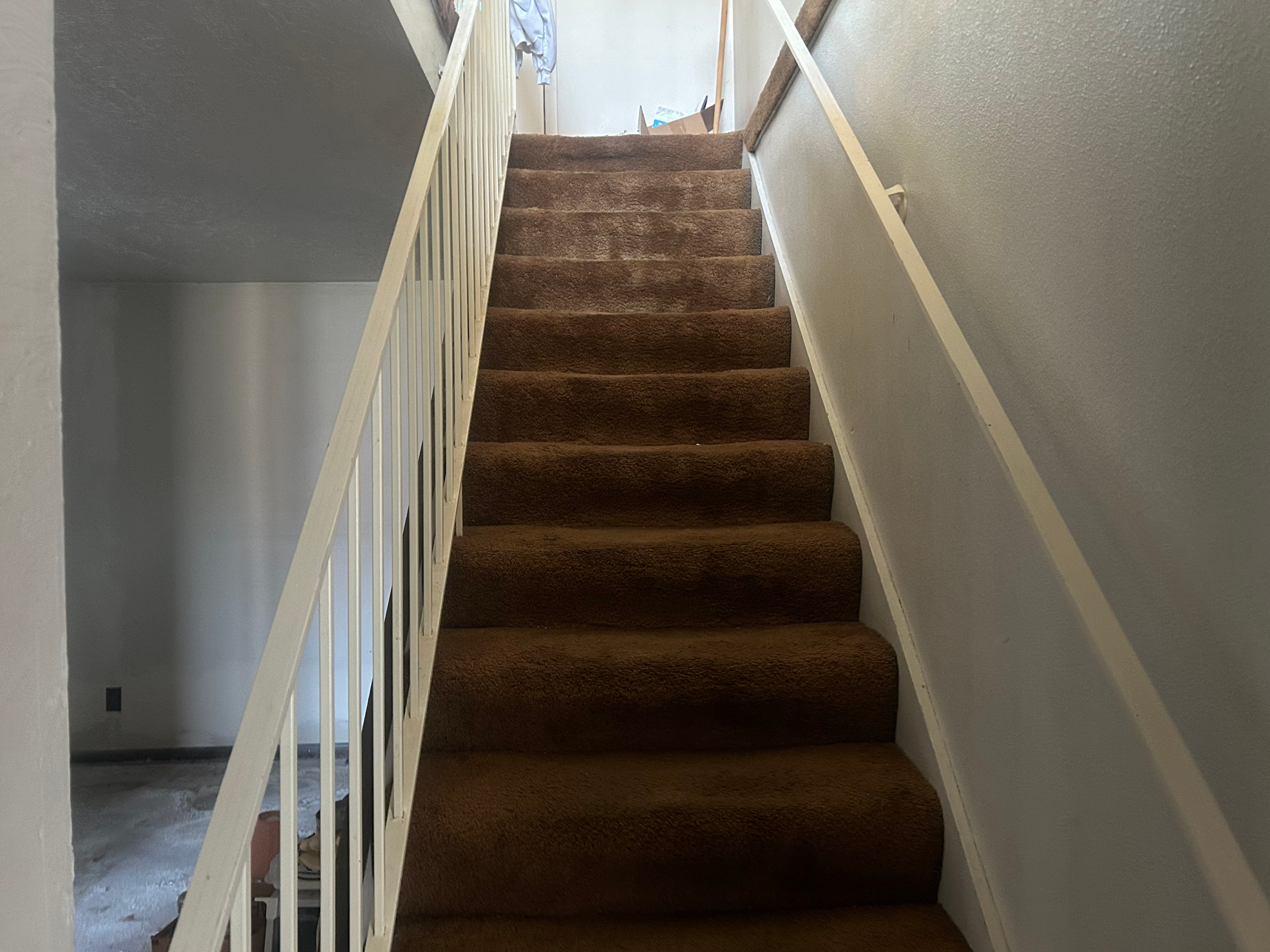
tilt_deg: -1.4
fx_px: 991
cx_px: 627
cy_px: 460
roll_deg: +1.1
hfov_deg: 65.3
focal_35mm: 27
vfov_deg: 51.3
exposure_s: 1/30
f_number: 1.5
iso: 500
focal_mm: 5.7
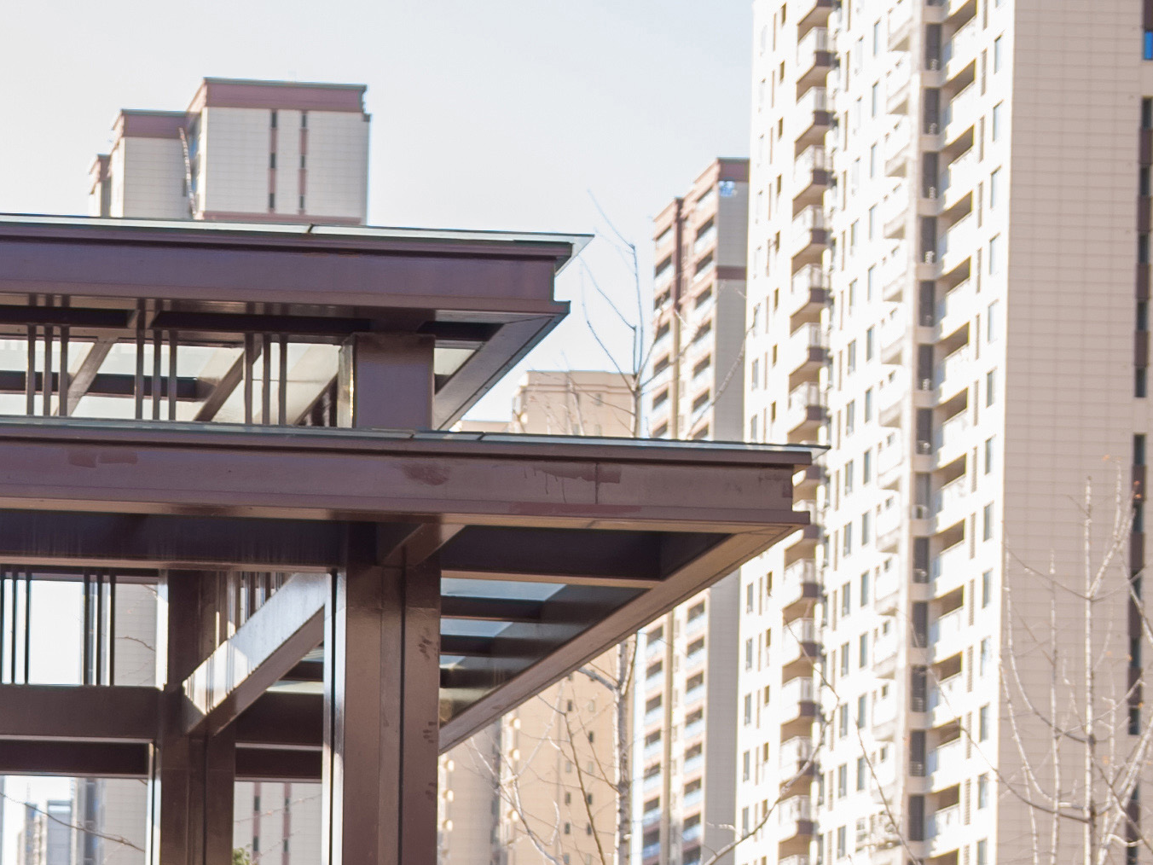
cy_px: 1099
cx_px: -185
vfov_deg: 11.4
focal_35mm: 127
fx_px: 4230
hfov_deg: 15.0
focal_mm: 42
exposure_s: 1/320
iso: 100
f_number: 3.5
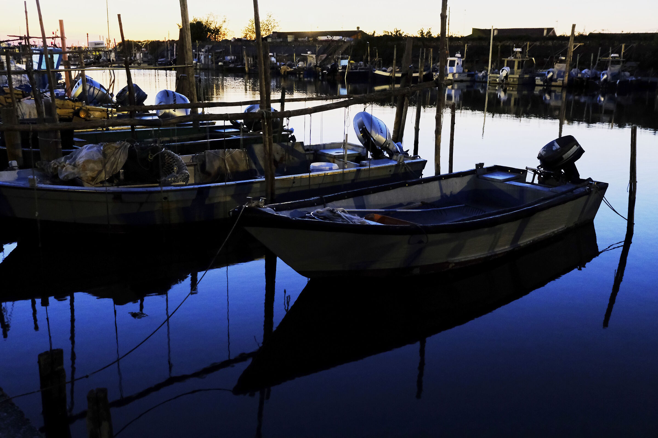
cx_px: 329
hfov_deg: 58.7
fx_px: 585
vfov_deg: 41.1
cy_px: 219
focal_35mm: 32
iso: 3200
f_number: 3.2
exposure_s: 1/13
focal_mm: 21.4
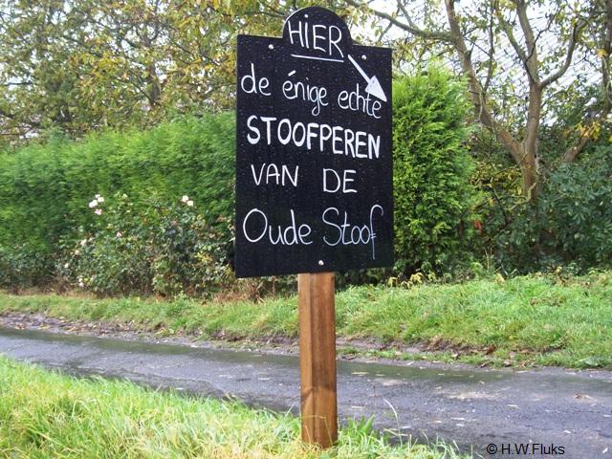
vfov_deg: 37.7
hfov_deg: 49.0
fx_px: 672
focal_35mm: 38
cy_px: 230
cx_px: 306
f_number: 2.8
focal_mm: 7.9
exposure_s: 1/50
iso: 200
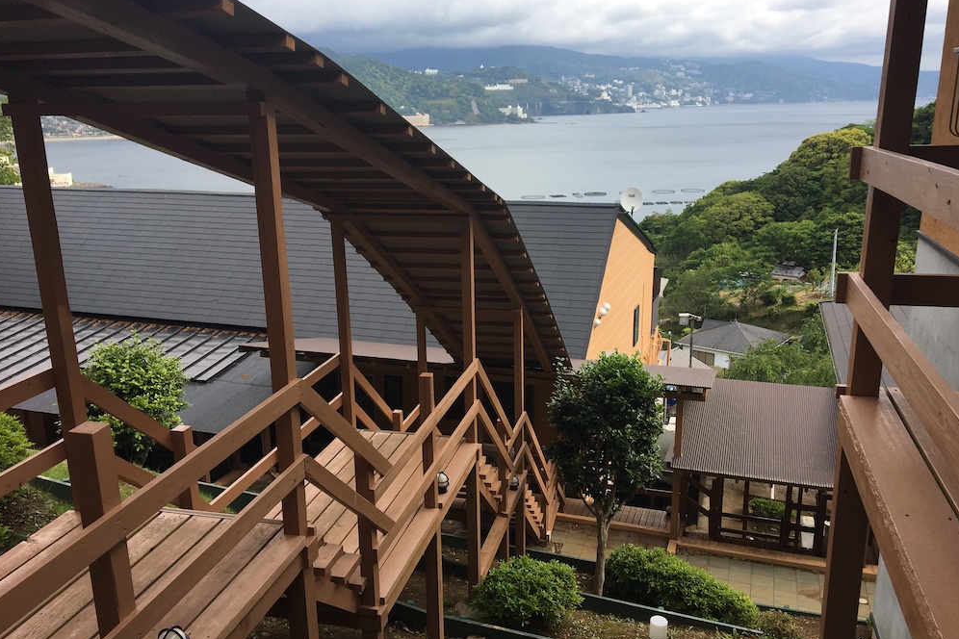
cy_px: 328
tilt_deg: -16.1
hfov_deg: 60.3
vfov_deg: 42.3
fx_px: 826
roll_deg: +1.3
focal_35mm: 31
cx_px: 488
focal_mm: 4.15
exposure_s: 1/686
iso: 25
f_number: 2.2
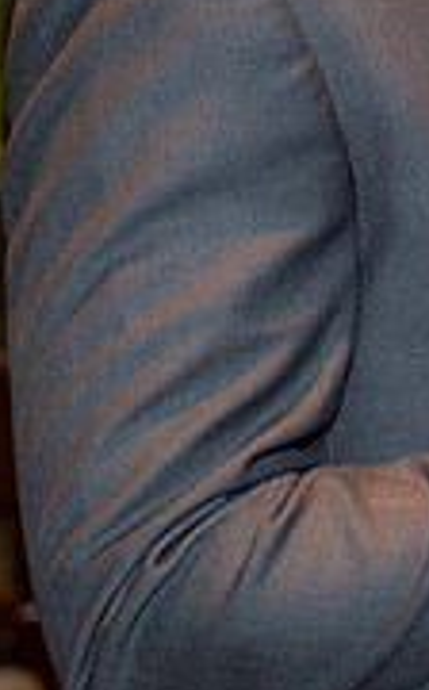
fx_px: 3828
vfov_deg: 10.2
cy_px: -19
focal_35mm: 204
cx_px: 632
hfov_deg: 6.3
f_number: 5.6
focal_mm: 62
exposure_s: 1/160
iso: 1250
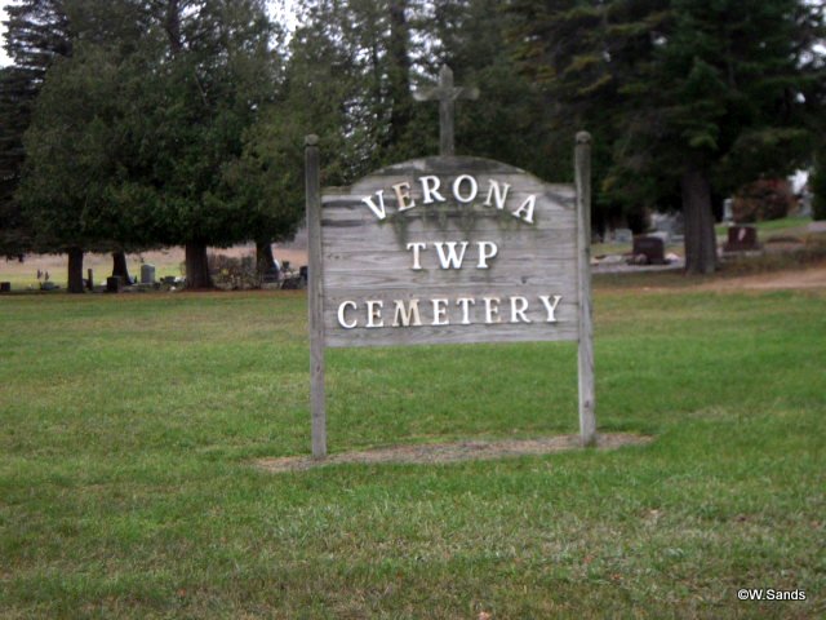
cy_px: 310
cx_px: 413
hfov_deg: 28.2
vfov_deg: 21.3
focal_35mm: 69
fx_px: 1646
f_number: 4.2
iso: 320
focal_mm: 12.3
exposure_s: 1/250
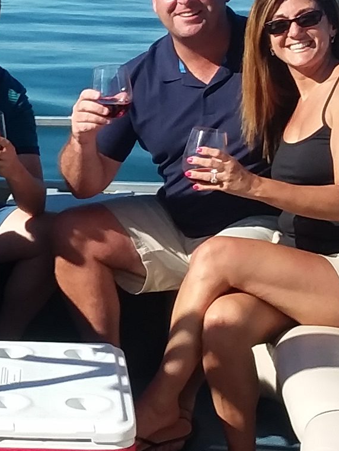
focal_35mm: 98
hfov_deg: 14.7
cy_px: 212
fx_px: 1279
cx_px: -53
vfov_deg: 20.0
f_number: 1.9
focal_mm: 2.47
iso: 40
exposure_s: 1/1319
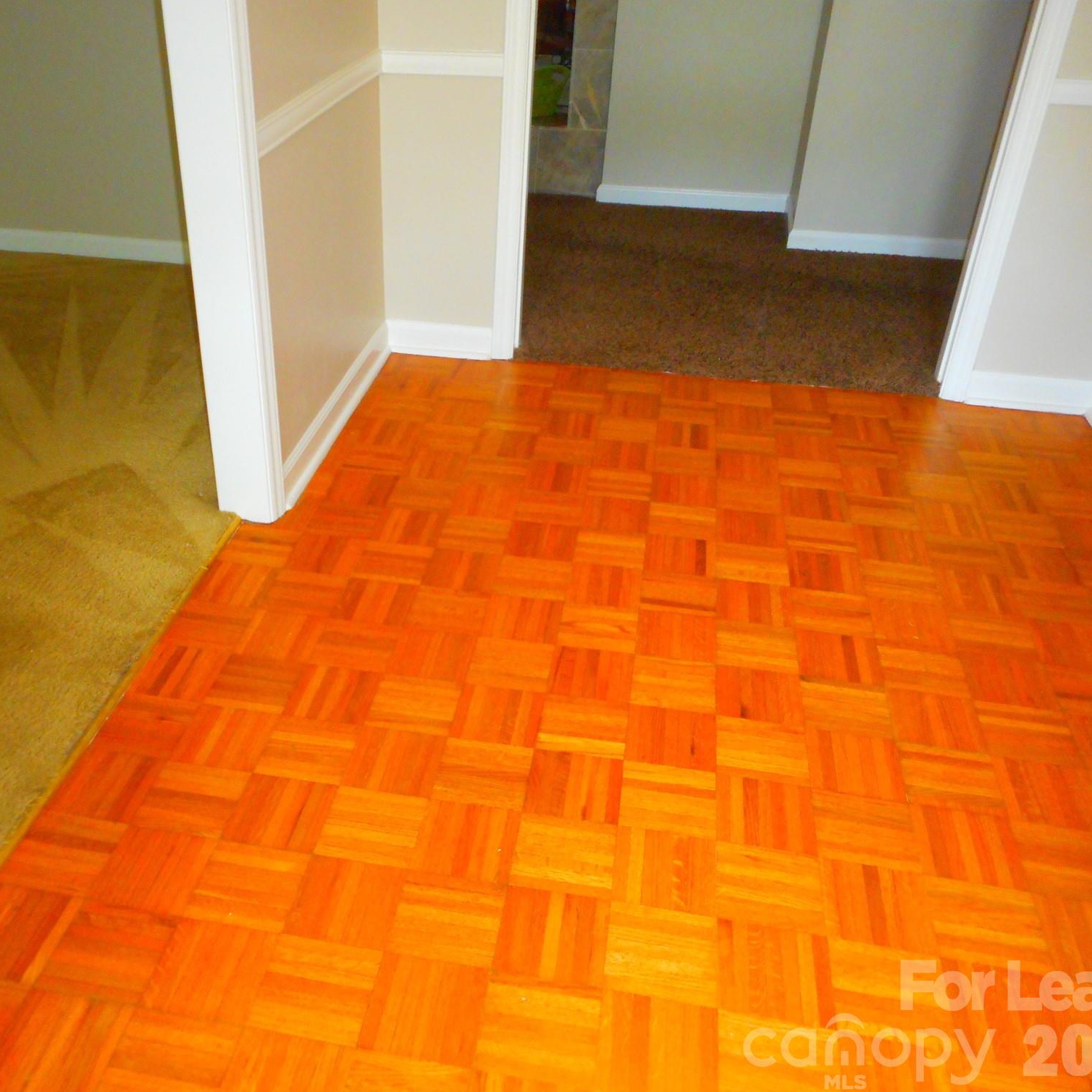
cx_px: 437
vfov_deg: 54.0
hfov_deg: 53.7
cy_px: 546
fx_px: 1071
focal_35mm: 30
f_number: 3.7
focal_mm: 4.5
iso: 400
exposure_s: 1/25
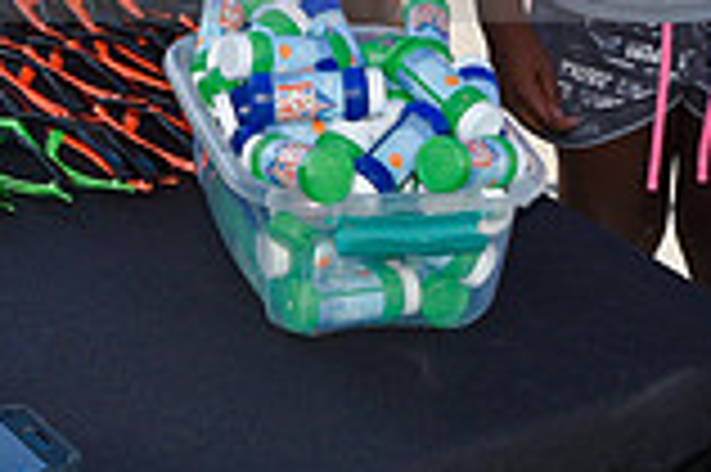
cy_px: -267
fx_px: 2249
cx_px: 63
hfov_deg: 17.7
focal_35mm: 114
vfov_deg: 11.4
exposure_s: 1/200
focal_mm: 31
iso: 200
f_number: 11
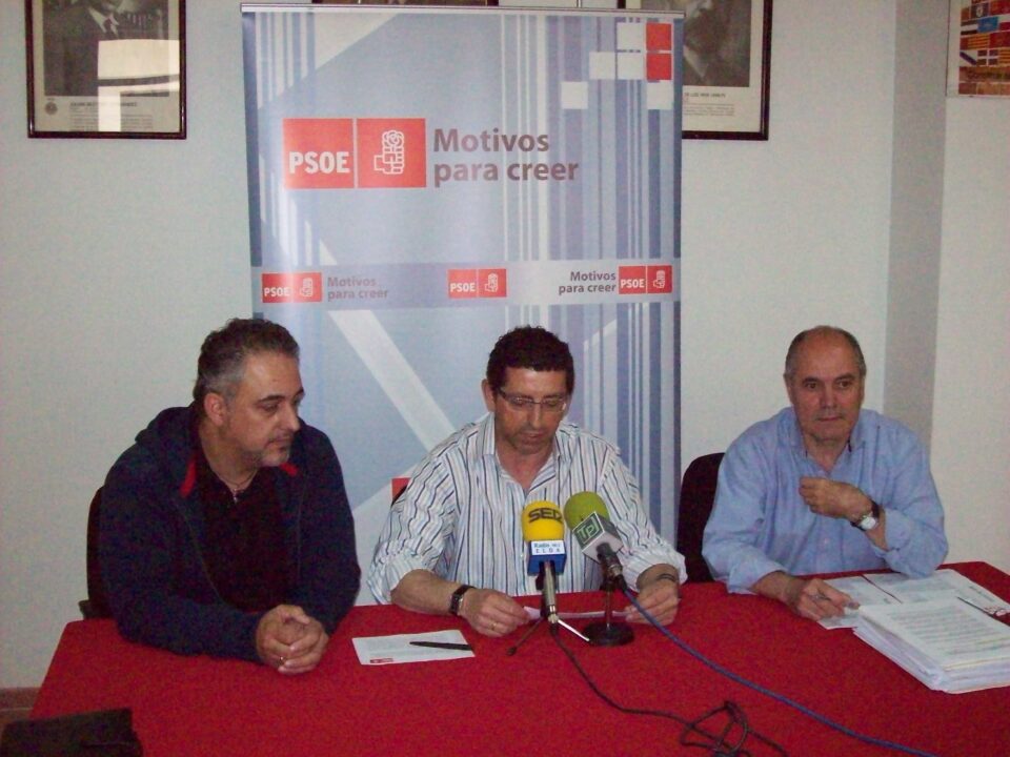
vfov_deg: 32.2
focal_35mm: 45
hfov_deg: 42.1
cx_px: 505
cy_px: 378
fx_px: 1313
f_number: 3
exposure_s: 1/147
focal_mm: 7.6
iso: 800
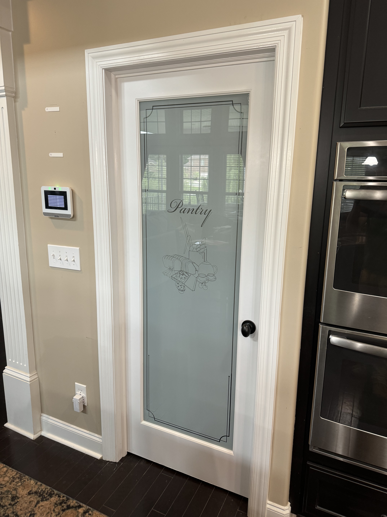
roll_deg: +0.4
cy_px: 258
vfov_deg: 71.6
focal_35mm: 24
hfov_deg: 56.8
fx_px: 358
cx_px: 194
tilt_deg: -11.3
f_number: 1.78
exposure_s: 1/60
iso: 160
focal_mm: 6.76
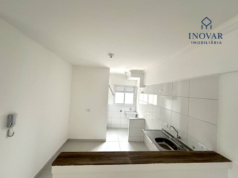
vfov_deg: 85.7
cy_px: 89
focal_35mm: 14
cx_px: 119
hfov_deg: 102.1
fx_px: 96
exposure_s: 1/80
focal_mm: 2.22
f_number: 2.2
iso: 320
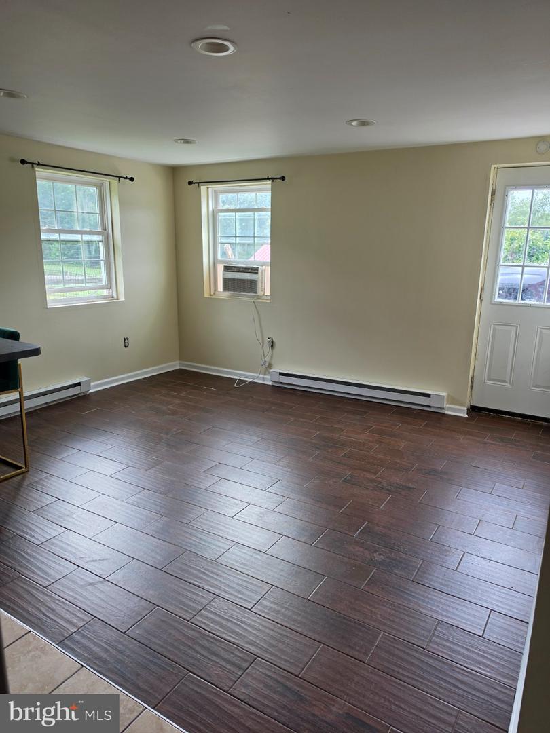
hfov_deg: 58.9
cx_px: 275
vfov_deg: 73.9
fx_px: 487
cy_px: 366
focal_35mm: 23
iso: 64
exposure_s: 1/180
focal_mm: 6.5
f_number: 1.4
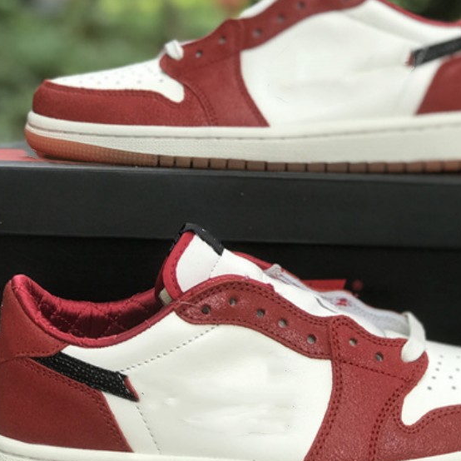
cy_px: 212
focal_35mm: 97
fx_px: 1462
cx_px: 288
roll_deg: +1.2
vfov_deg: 17.9
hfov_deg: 17.9
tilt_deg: -8.4
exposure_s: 1/50
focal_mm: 6.6
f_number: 2.8
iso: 25
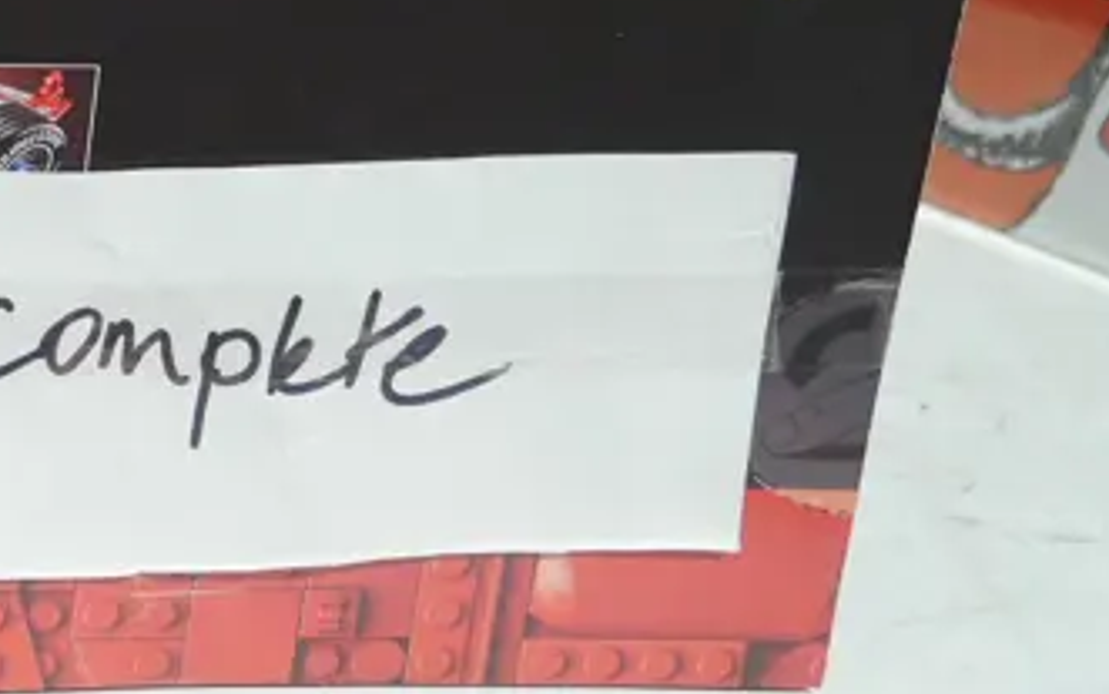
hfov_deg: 17.9
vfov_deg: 11.9
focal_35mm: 105
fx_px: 3174
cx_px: -513
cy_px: -349
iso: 800
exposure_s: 1/60
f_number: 4
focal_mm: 16
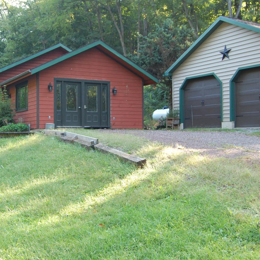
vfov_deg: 37.8
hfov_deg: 37.6
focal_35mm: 45
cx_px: 96
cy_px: 129
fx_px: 379
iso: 400
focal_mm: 23
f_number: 5
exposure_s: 1/100
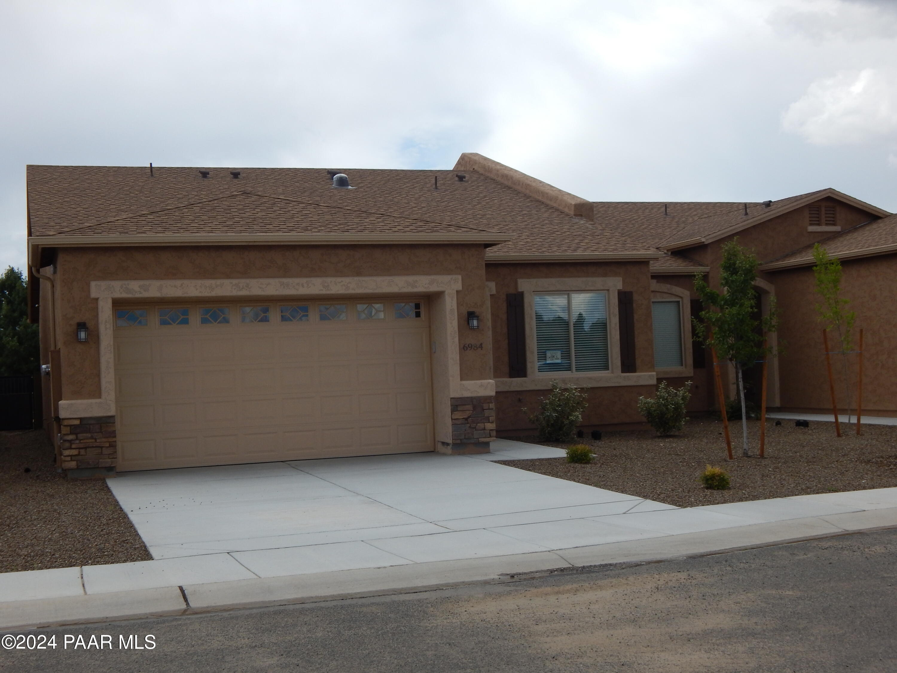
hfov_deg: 39.7
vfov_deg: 30.3
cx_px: 448
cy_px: 336
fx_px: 1244
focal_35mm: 48
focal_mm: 8.6
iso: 125
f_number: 3.7
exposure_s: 1/1250
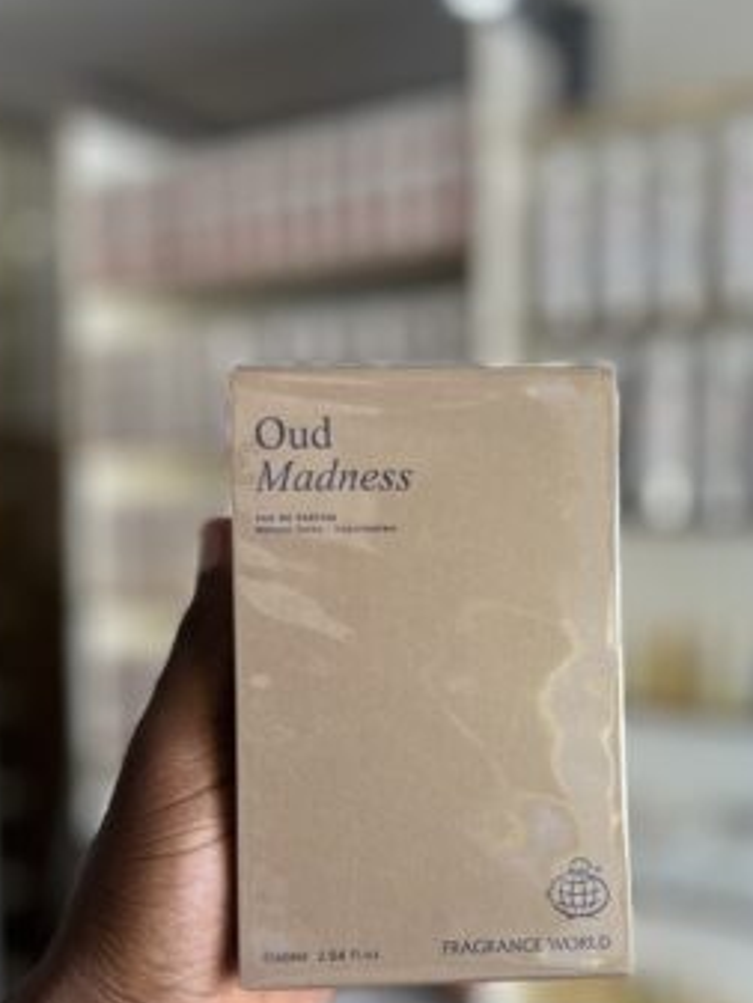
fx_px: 1043
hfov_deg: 39.4
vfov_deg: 50.9
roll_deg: -0.2
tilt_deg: -5.8
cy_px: 622
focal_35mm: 36
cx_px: 476
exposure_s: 1/170
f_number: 1.5
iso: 40
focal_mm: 5.7
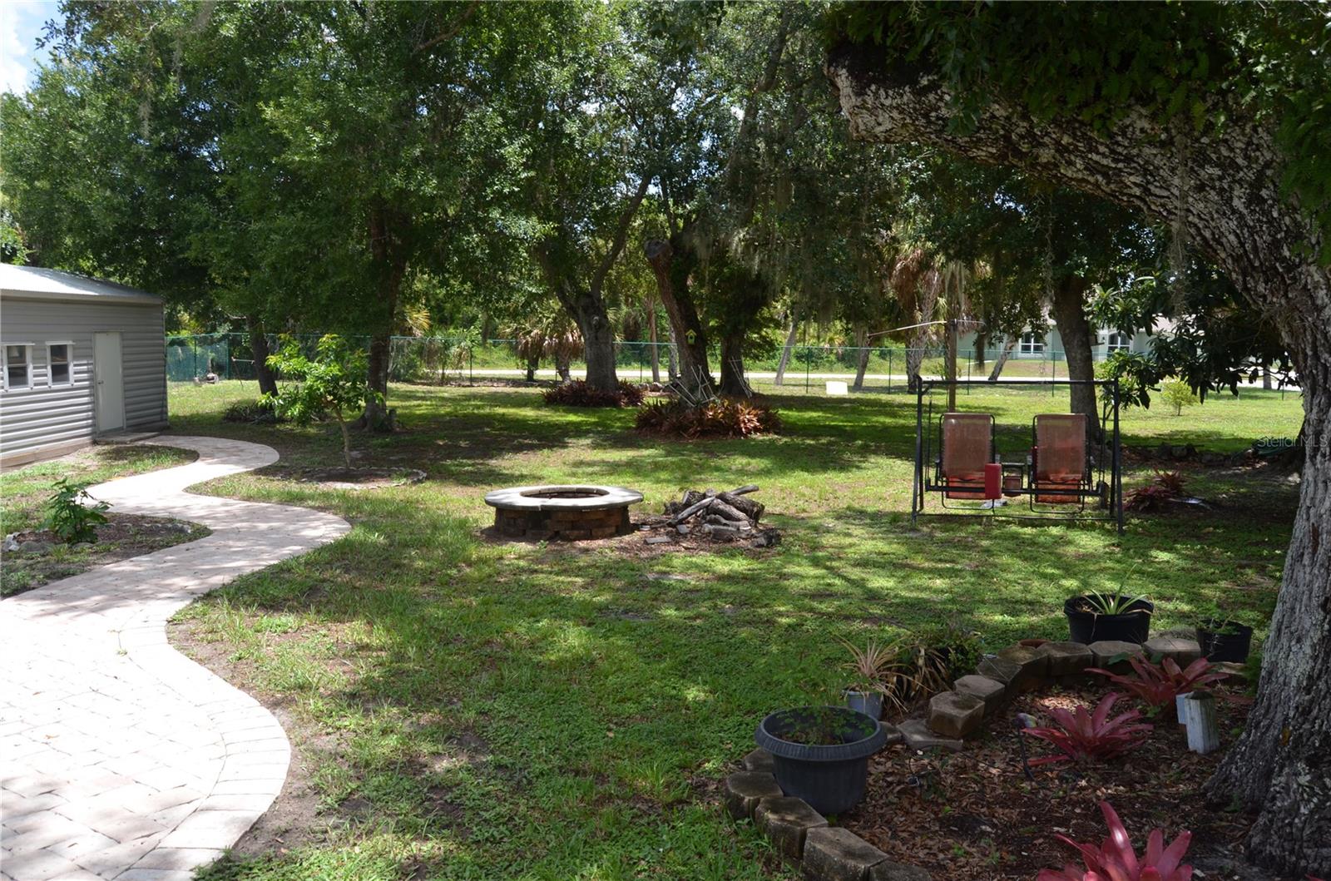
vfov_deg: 47.7
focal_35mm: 27
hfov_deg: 67.5
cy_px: 440
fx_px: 996
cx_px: 666
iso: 200
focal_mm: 18
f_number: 8
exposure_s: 1/250
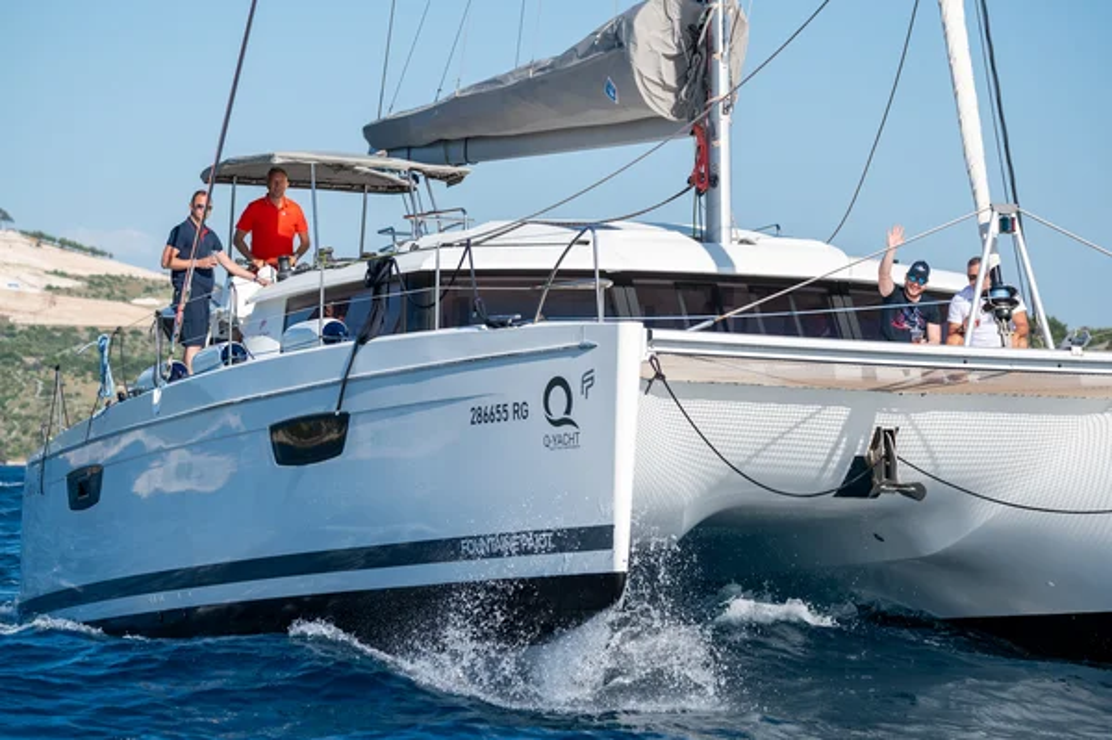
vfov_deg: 9.1
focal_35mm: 150
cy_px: 370
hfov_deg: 13.7
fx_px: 4629
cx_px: 556
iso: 125
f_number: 5.6
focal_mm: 150
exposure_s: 1/1000
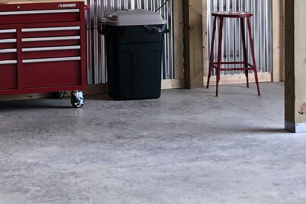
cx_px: 71
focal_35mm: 116
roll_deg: +1.2
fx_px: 986
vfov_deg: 11.5
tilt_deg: -2.1
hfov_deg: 17.5
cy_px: -52
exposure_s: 1/120
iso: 50
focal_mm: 4
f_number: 1.8
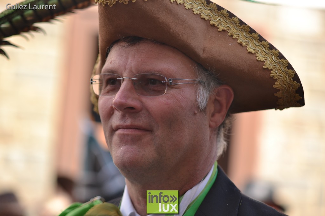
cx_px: 162
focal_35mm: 138
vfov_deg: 9.9
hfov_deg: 14.9
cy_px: 108
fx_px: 1246
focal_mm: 92
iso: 100
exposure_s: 1/400
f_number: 2.8
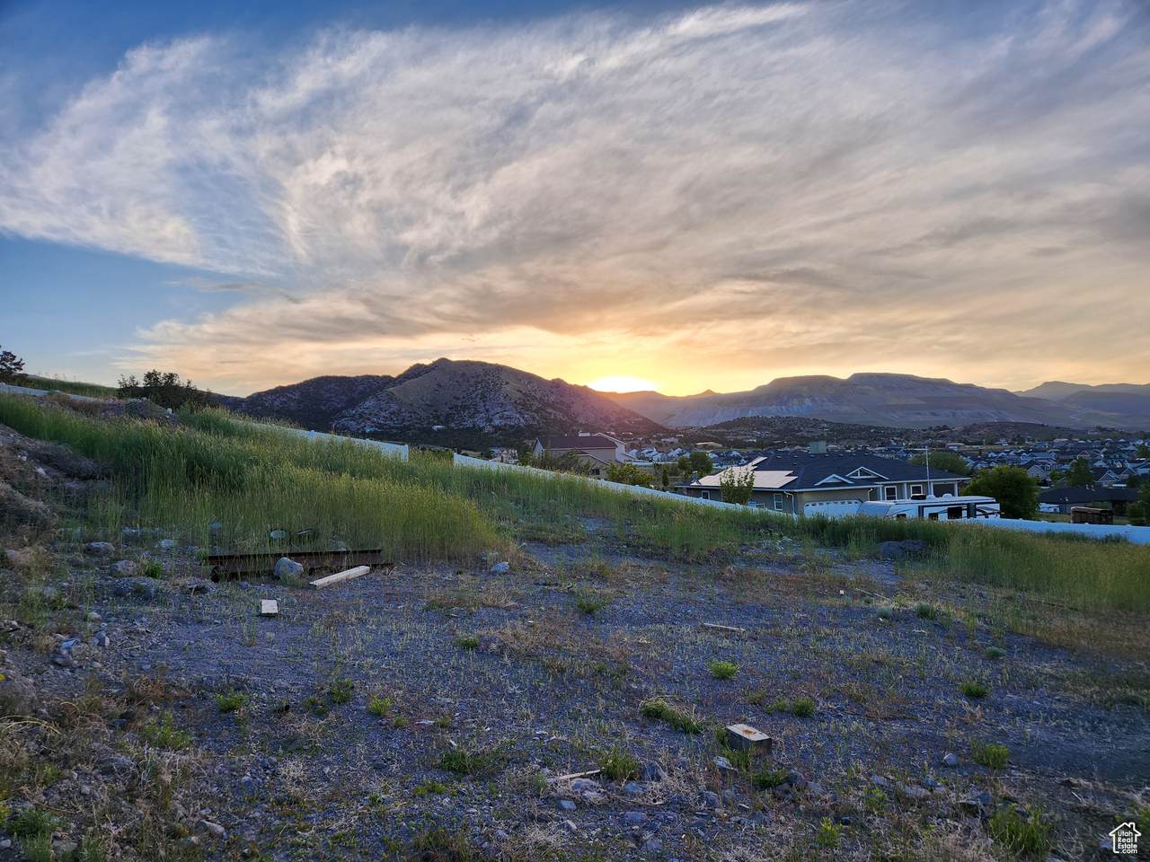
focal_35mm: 23
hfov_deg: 73.9
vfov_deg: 58.9
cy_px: 431
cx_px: 575
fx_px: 764
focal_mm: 5.4
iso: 20
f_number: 1.8
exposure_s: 1/531
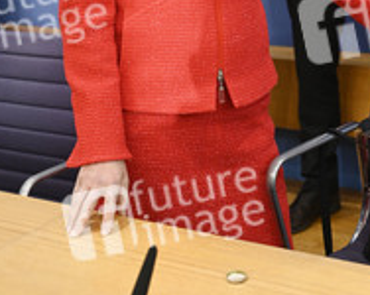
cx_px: 220
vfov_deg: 15.9
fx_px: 1006
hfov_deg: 20.8
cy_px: -81
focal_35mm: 92
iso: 2000
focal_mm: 46
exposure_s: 1/500
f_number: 4.5
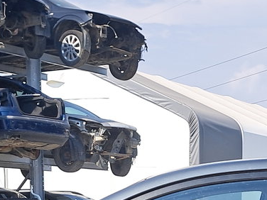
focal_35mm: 102
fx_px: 787
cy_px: 365
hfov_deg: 19.0
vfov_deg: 13.1
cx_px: 224
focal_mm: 5.23
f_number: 1.8
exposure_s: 1/845
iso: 50
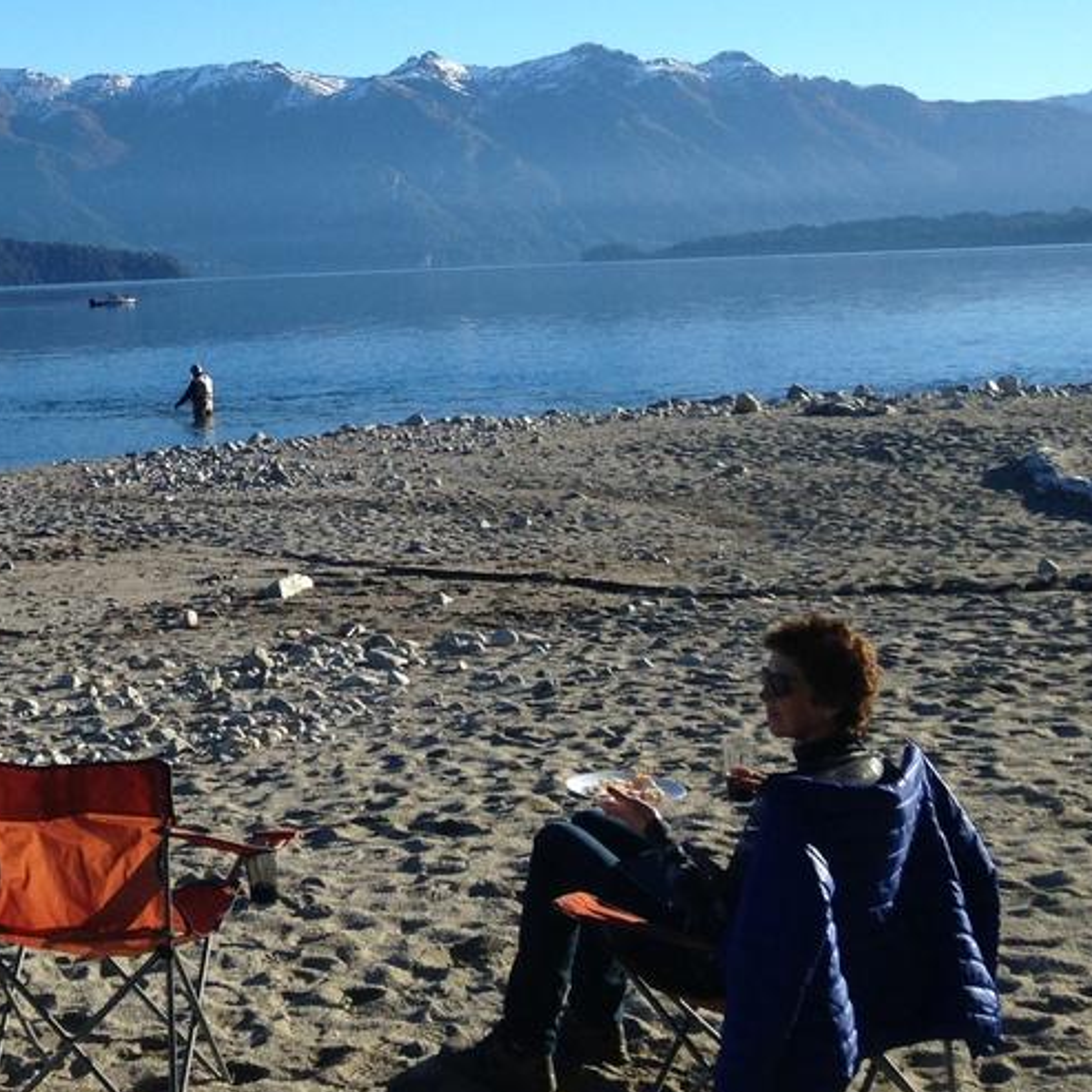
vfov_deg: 23.8
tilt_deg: +2.4
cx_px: 89
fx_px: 2534
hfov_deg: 23.6
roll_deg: +1.4
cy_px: 140
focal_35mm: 71
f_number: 2.4
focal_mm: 4.12
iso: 50
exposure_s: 1/1355
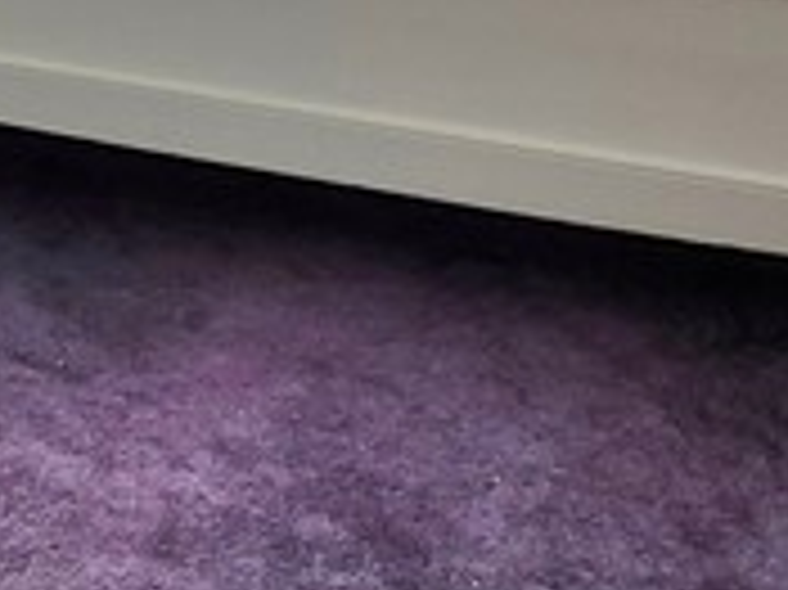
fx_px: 1729
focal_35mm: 76
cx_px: -419
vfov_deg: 13.9
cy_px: -811
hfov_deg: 21.3
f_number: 2.2
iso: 50
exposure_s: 1/120
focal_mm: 1.74
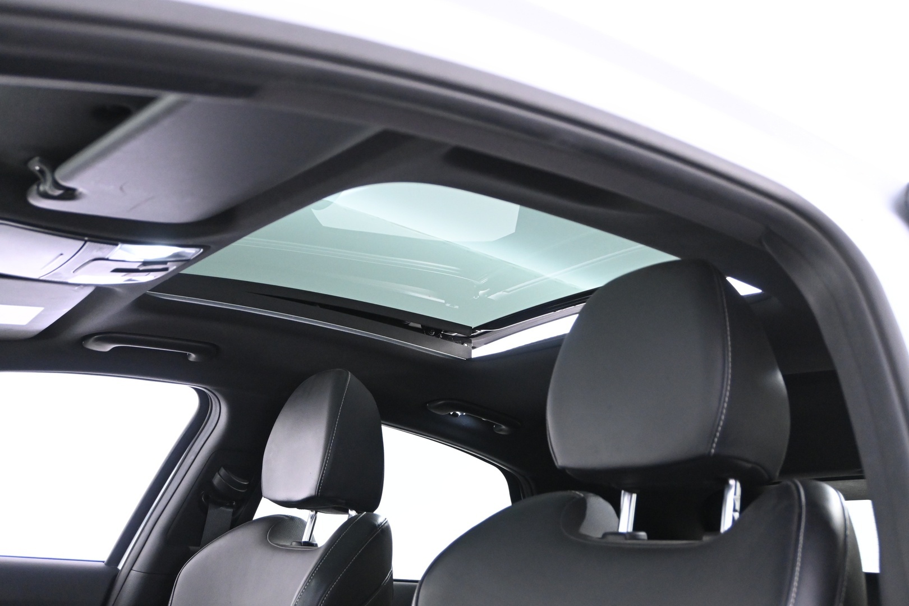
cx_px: 454
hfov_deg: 51.3
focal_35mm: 38
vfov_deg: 35.5
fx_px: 947
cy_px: 303
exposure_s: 1/20
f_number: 4.2
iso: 3200
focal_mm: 25
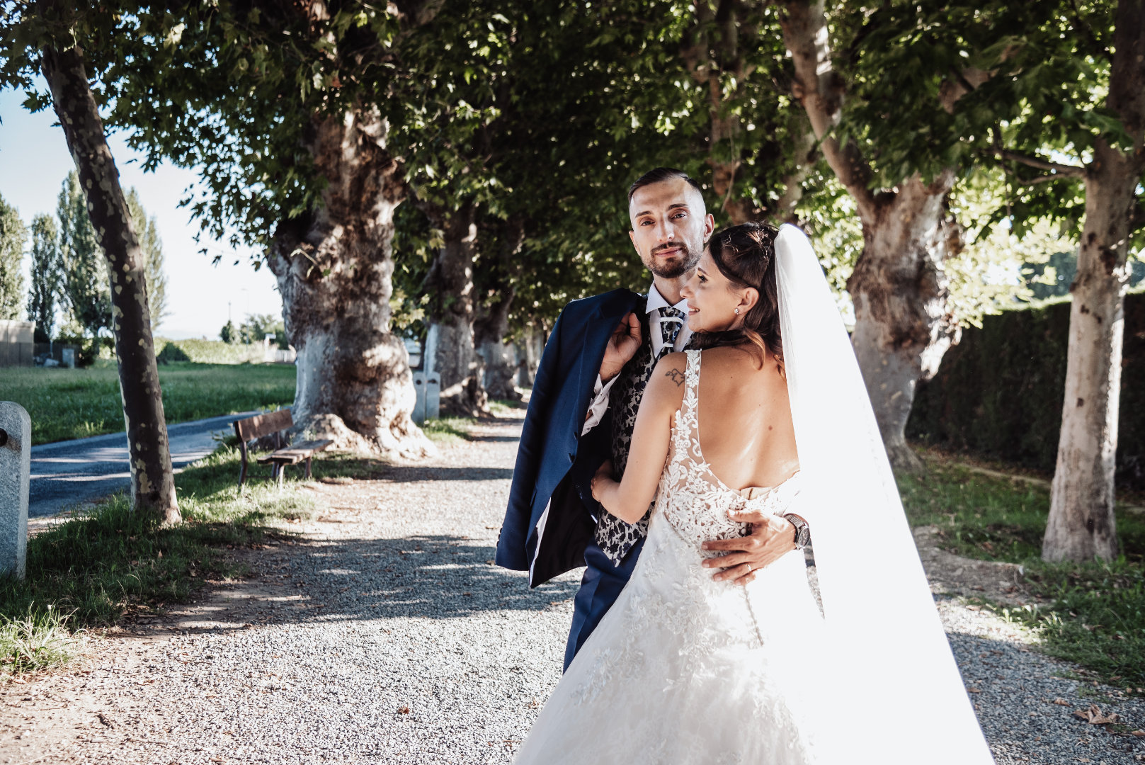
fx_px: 1209
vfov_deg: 35.1
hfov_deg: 50.7
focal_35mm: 38
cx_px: 572
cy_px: 382
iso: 320
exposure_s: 1/320
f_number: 4
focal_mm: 38
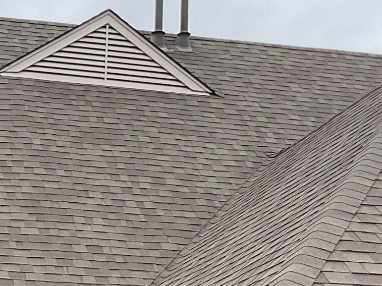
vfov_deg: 12.4
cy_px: 388
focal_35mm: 115
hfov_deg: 16.7
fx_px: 1268
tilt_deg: +5.6
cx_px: -20
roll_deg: -1.0
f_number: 1.8
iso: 16
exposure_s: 1/422
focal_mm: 3
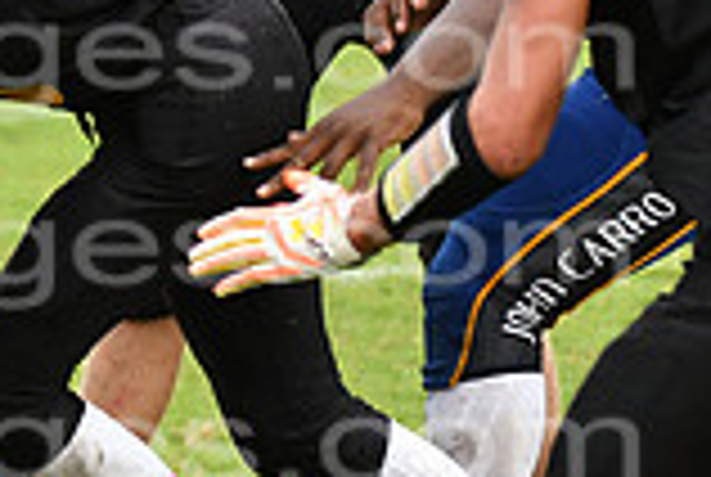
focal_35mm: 770
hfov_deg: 2.7
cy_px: 155
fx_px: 15236
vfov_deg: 1.8
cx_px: -378
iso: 800
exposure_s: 1/2000
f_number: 3.5
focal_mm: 140
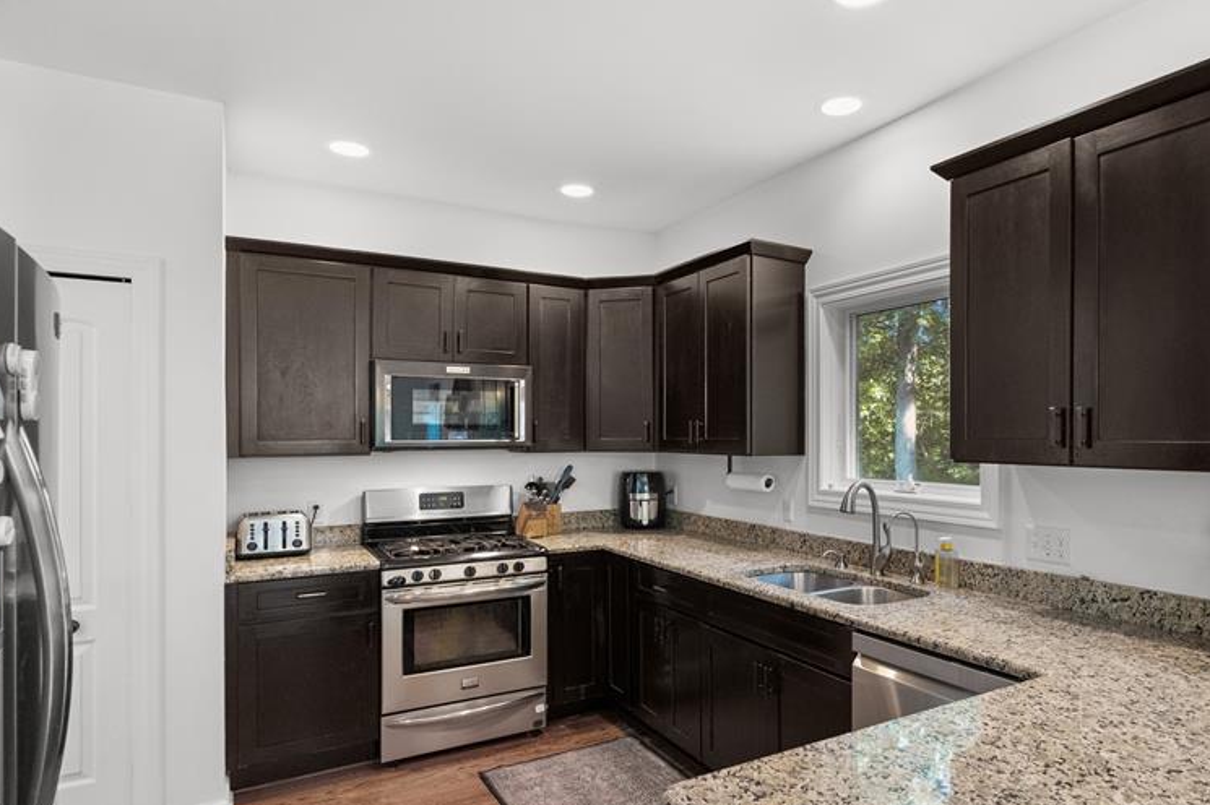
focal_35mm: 22
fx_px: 739
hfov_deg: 78.0
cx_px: 707
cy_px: 448
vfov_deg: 57.0
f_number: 4
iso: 6400
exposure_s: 1/80
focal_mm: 16
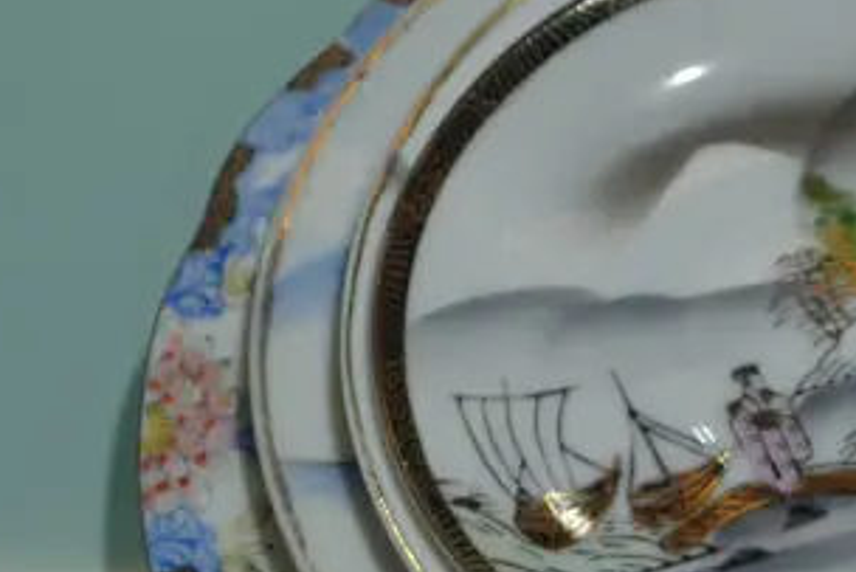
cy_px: 803
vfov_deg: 8.4
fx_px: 3830
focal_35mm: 161
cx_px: 1063
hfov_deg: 12.4
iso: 200
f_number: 5.1
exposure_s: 1/100
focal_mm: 23
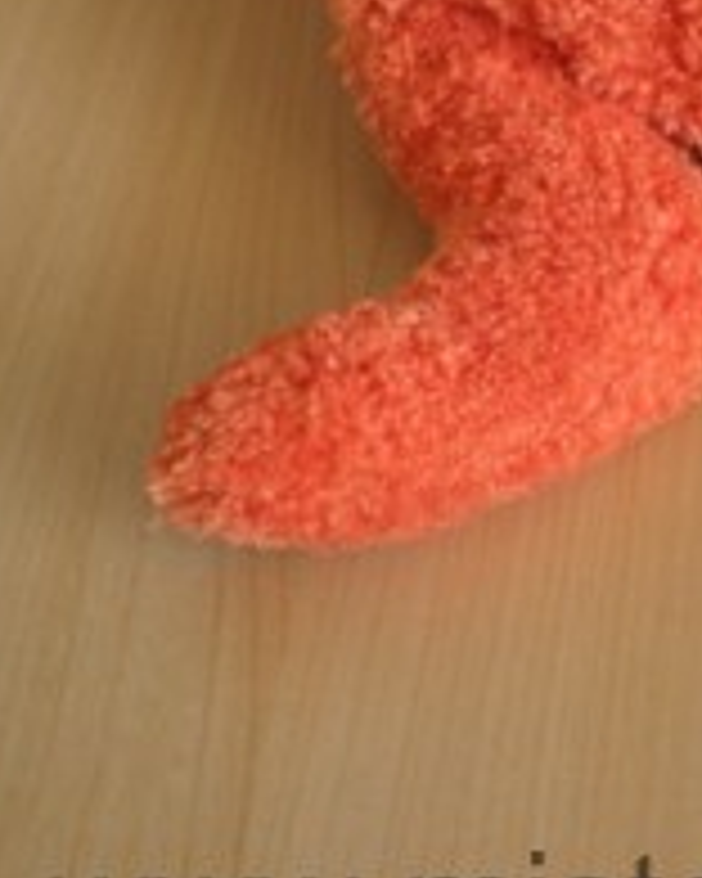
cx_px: 720
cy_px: -176
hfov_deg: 15.2
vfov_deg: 18.4
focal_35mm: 99
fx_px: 2571
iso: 64
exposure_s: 1/24.1
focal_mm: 6.3
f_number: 3.1
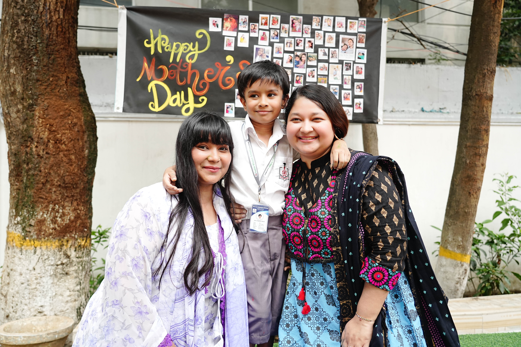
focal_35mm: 30
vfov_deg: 43.6
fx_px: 434
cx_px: 260
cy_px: 174
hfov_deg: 61.9
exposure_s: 1/250
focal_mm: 30
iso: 800
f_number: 4
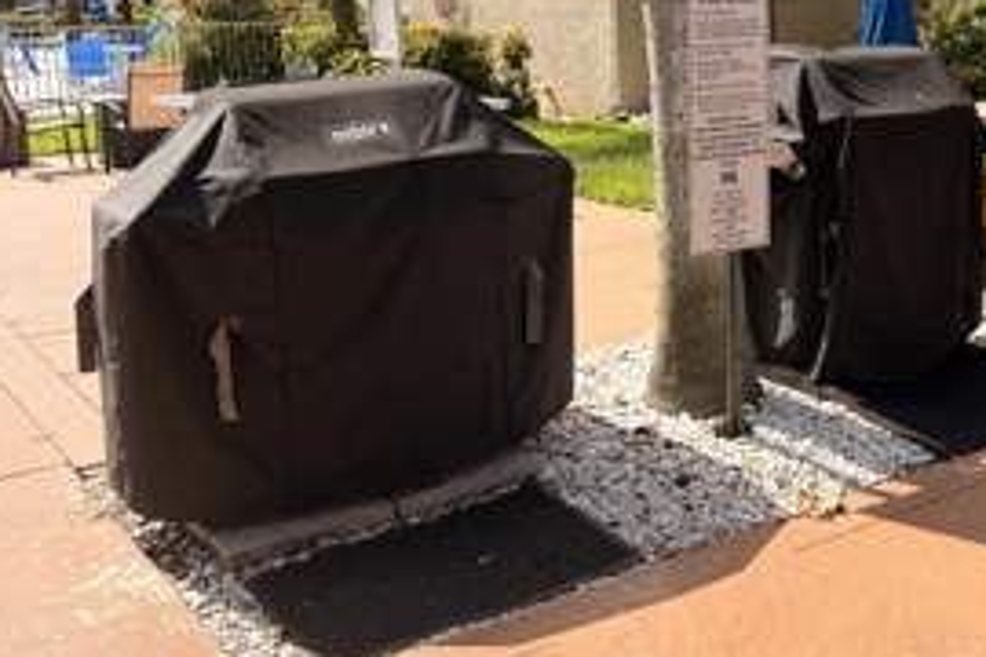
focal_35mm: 48
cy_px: 151
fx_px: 1315
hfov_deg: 40.0
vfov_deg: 27.6
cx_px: 741
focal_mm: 5.96
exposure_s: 1/1953
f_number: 1.6
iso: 50
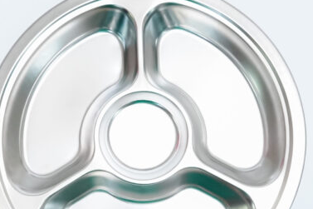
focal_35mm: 78
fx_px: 678
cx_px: 137
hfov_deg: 26.0
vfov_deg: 17.4
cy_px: 139
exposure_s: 1/125
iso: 3200
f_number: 10
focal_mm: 28
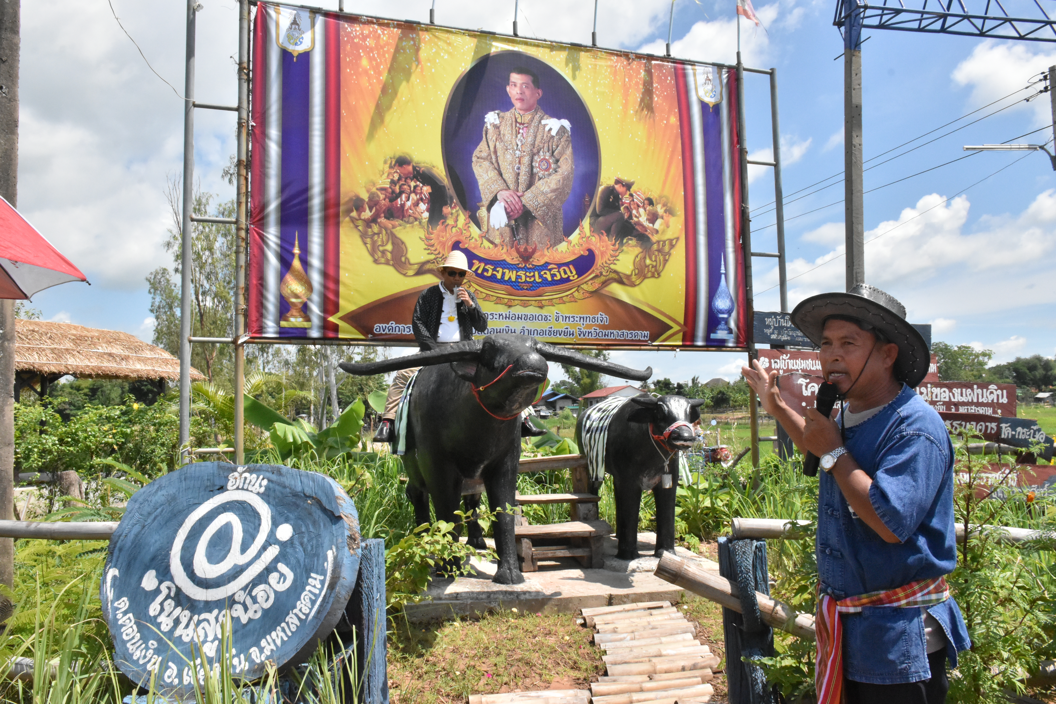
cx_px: 528
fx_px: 880
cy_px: 352
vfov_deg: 43.6
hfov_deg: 61.9
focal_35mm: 30
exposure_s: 1/1250
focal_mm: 20
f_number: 18
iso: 2500
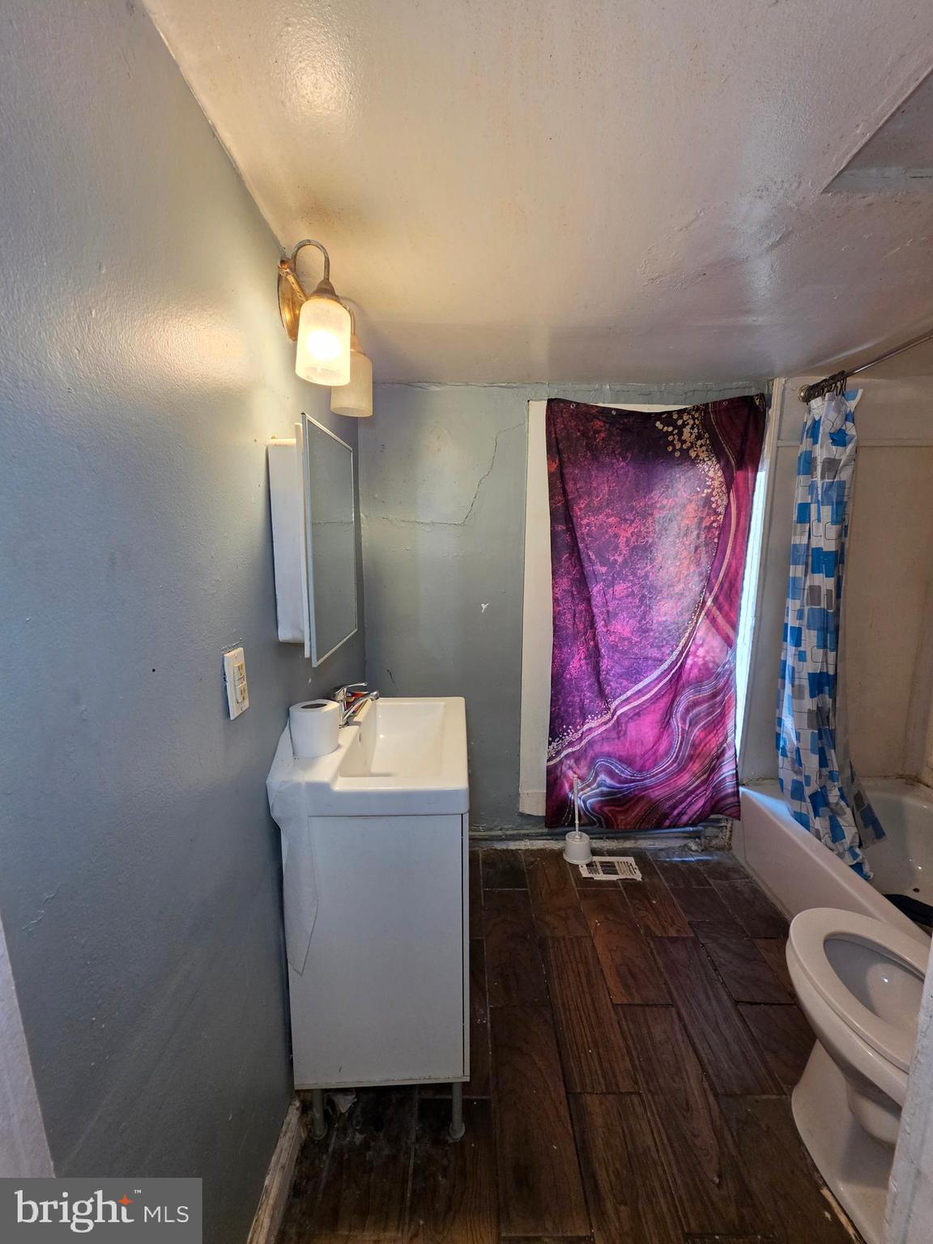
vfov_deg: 106.2
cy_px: 622
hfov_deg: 89.9
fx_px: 467
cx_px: 466
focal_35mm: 13
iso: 160
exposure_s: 1/60
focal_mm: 2.2
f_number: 1.9
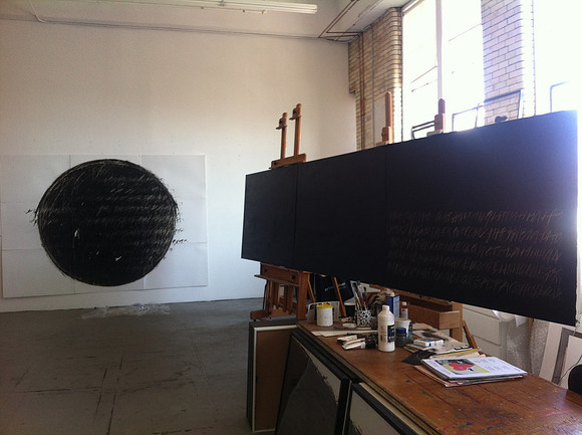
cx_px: 291
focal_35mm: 35
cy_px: 218
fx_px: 587
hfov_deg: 52.7
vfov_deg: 40.6
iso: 80
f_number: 2.8
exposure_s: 1/30
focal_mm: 3.85
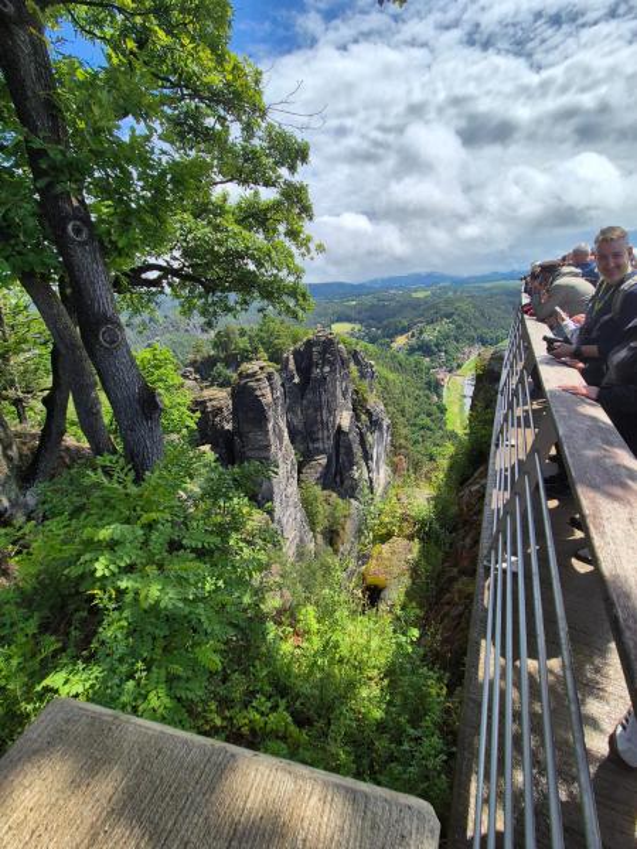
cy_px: 424
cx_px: 318
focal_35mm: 13
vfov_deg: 106.2
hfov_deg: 89.9
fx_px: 319
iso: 50
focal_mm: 2.2
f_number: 2.2
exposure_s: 1/2080
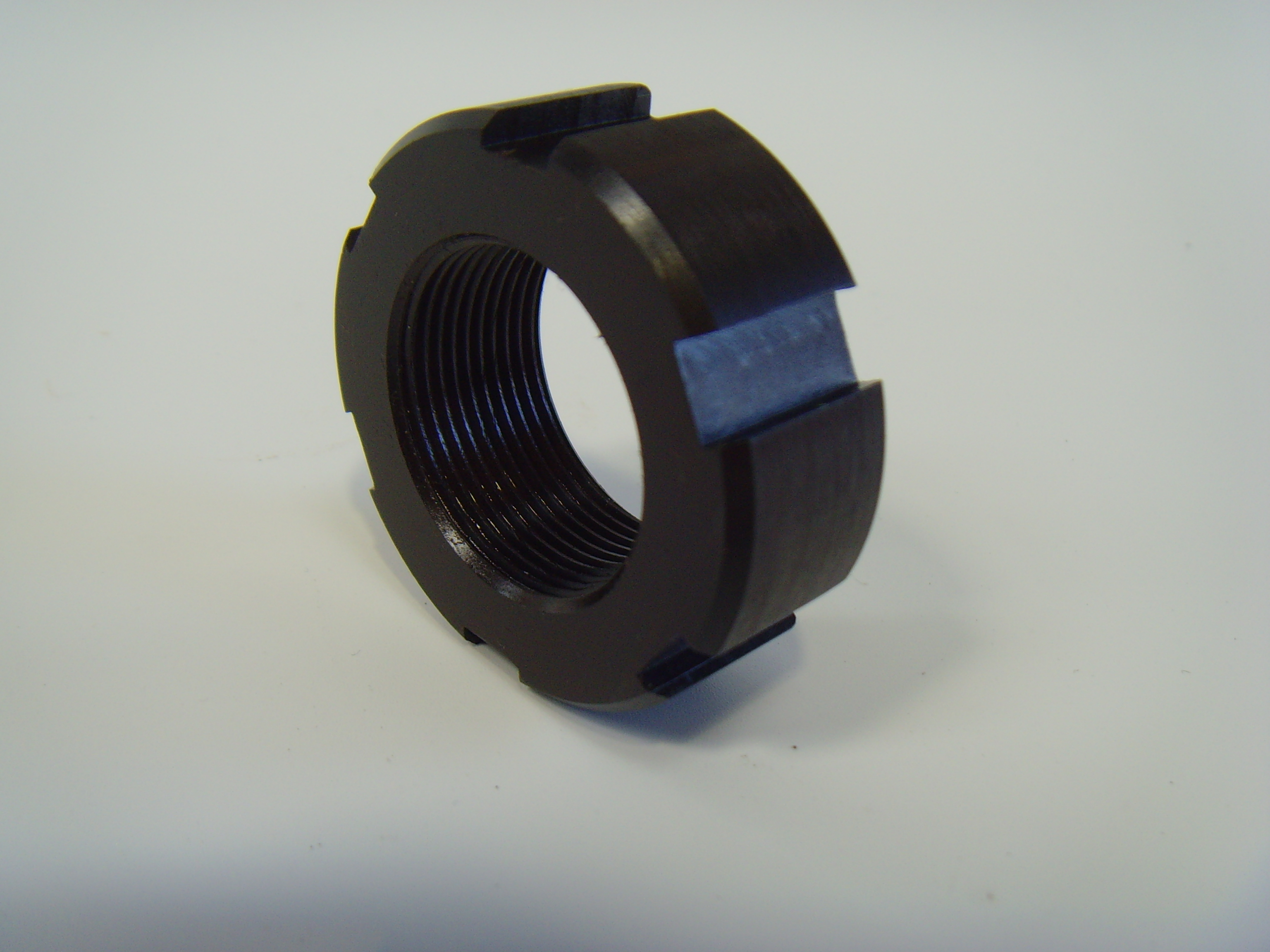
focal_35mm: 39
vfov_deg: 36.8
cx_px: 635
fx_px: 1431
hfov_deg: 47.9
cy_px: 476
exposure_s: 1/90
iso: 80
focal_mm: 6.6
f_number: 3.5
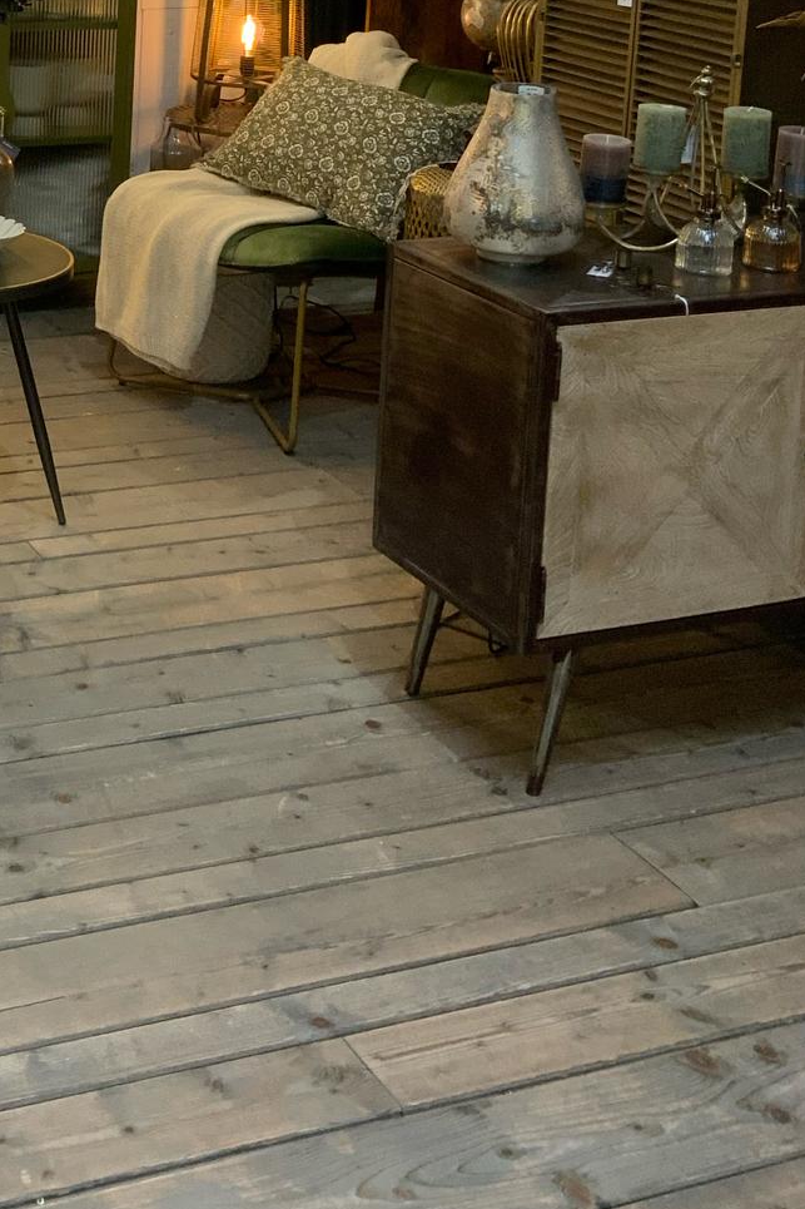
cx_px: -41
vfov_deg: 31.5
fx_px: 2013
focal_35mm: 60
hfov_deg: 21.6
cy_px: 75
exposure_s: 1/50
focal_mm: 3
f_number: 1.8
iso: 125
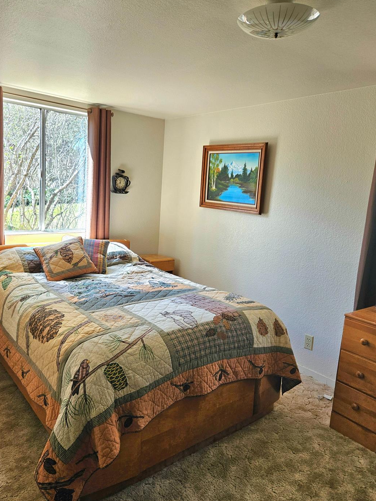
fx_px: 362
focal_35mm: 25
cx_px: 173
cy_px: 244
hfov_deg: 54.8
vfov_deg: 69.4
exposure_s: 1/182
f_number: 1.8
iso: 100
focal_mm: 5.4
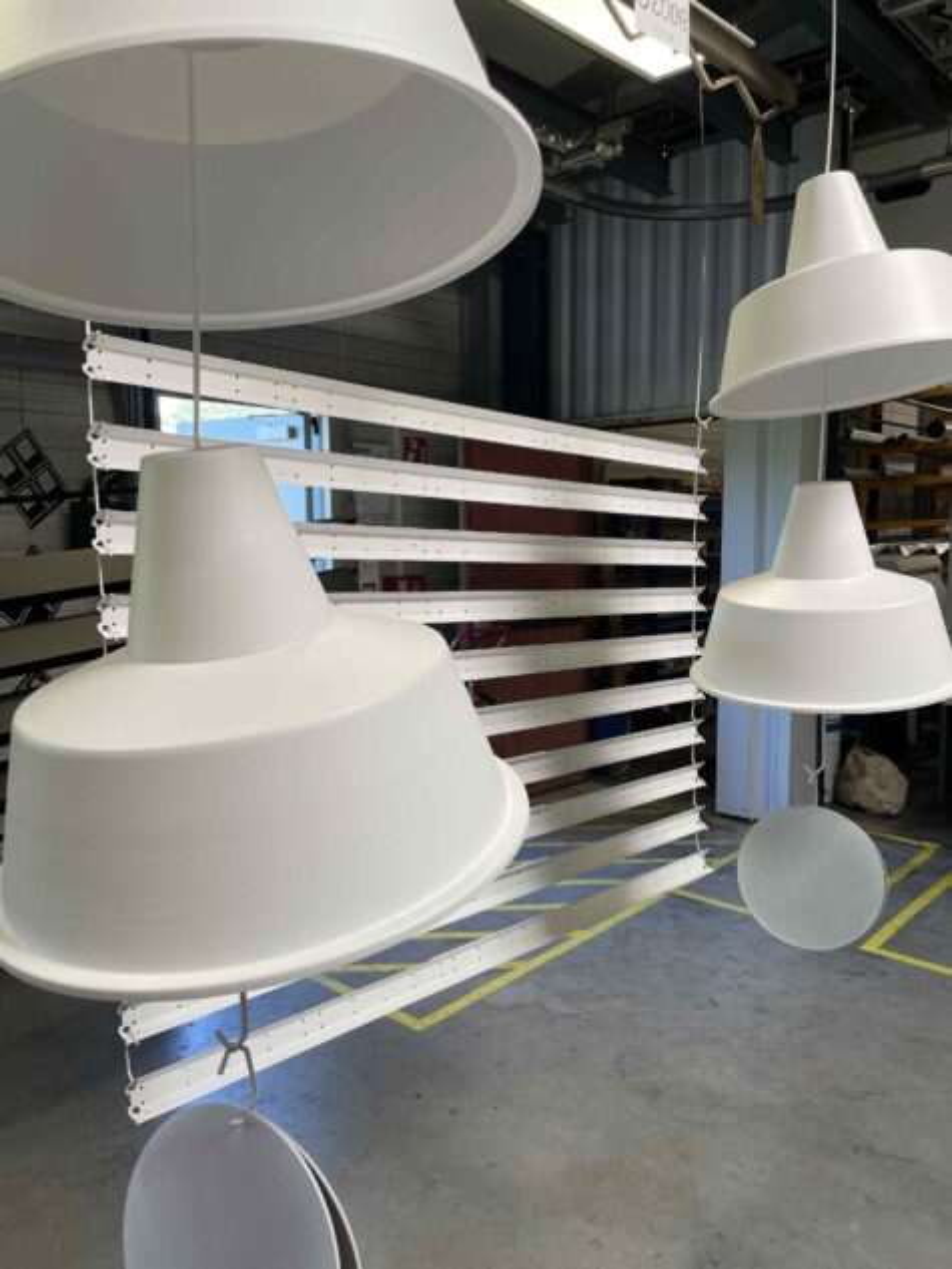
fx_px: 953
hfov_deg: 53.1
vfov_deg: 67.3
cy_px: 634
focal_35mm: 26
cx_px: 476
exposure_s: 1/100
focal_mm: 4.2
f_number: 1.6
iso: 50
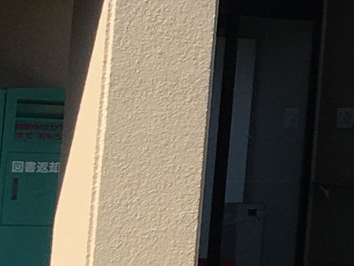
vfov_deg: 6.5
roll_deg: -2.5
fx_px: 2312
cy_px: -98
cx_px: 1049
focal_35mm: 226
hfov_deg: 7.7
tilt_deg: +7.6
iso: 25
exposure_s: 1/836
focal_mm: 4.15
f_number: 2.2
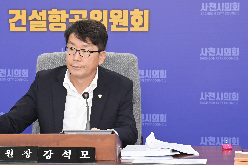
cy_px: 64
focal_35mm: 185
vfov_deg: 7.4
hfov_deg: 11.1
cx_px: 71
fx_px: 1274
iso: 3200
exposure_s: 1/250
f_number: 6.3
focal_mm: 120
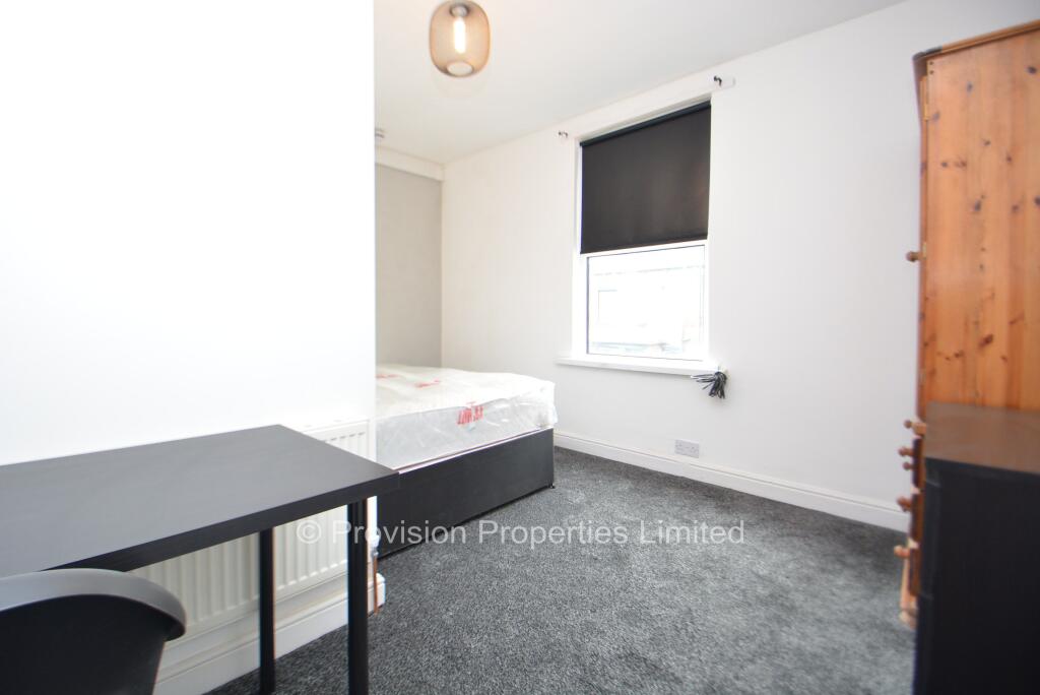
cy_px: 348
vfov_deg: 77.4
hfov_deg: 100.4
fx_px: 434
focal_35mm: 15
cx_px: 520
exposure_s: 1/60
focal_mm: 10
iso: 400
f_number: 4
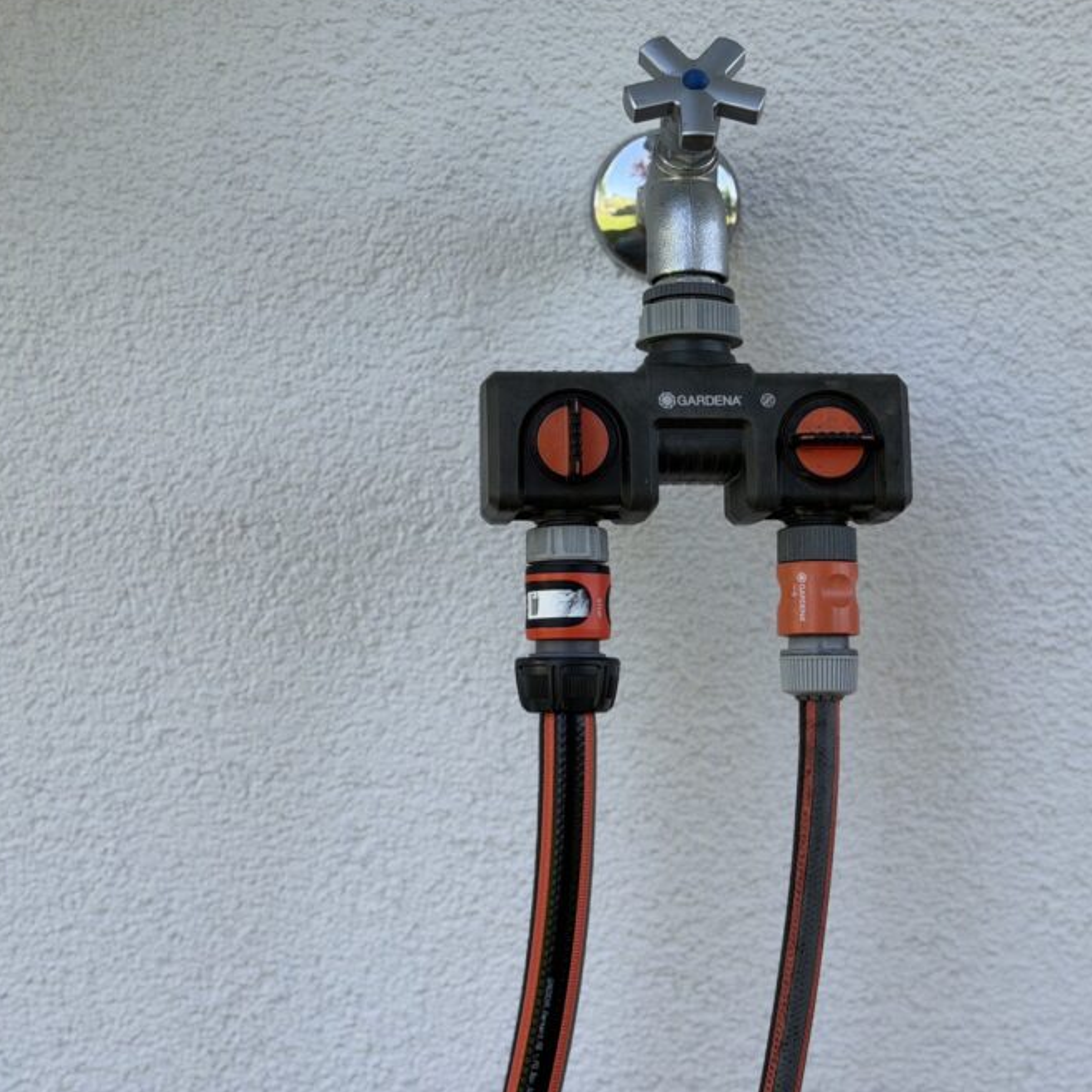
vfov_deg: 29.6
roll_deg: +0.5
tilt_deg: -8.5
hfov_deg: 29.5
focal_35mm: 58
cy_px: 537
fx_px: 2070
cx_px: 596
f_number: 1.78
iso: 64
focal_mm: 6.76
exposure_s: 1/592
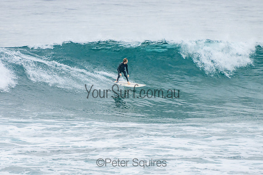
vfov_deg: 2.5
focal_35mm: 549
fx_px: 4015
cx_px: 99
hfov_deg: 3.8
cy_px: 74
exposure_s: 1/1250
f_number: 5.6
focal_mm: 400
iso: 500
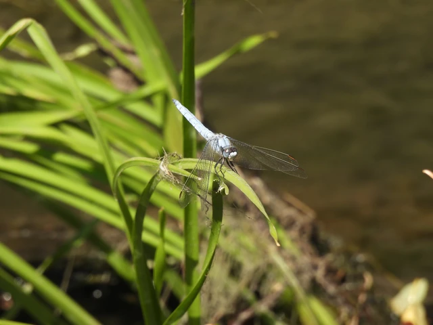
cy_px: 162
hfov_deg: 1.7
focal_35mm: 1200
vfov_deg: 1.2
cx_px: 216
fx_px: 15010
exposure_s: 1/320
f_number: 6.3
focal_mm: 214
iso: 100
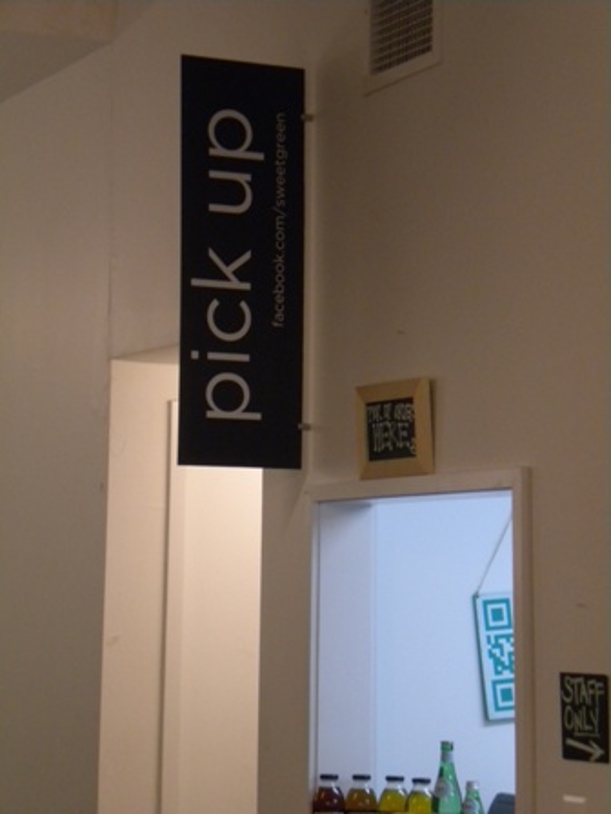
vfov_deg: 18.7
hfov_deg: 14.1
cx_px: 306
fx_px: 2471
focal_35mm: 105
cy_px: 407
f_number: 5.9
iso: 400
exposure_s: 1/28
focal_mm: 18.9
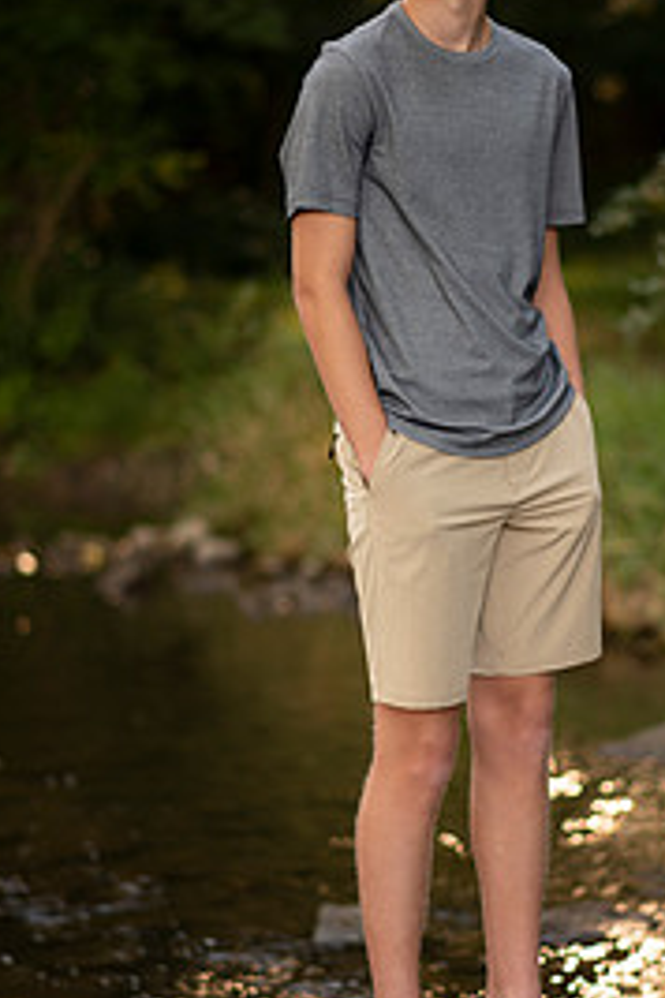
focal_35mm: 143
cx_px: 441
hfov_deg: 9.6
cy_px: 516
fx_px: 3962
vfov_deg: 14.3
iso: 125
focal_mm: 85
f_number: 1.8
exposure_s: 1/250
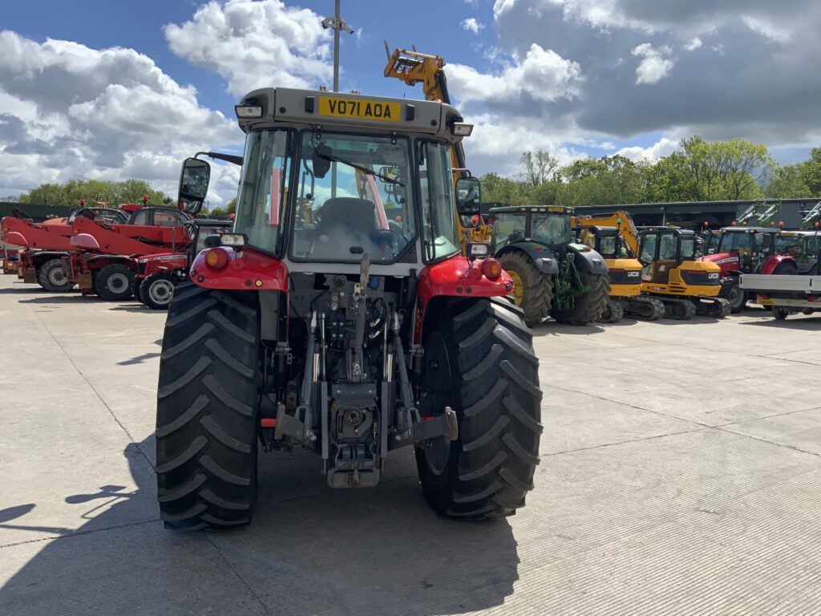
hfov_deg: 61.7
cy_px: 308
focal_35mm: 29
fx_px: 688
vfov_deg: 48.2
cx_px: 410
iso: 16
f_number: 1.8
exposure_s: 1/2227
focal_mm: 3
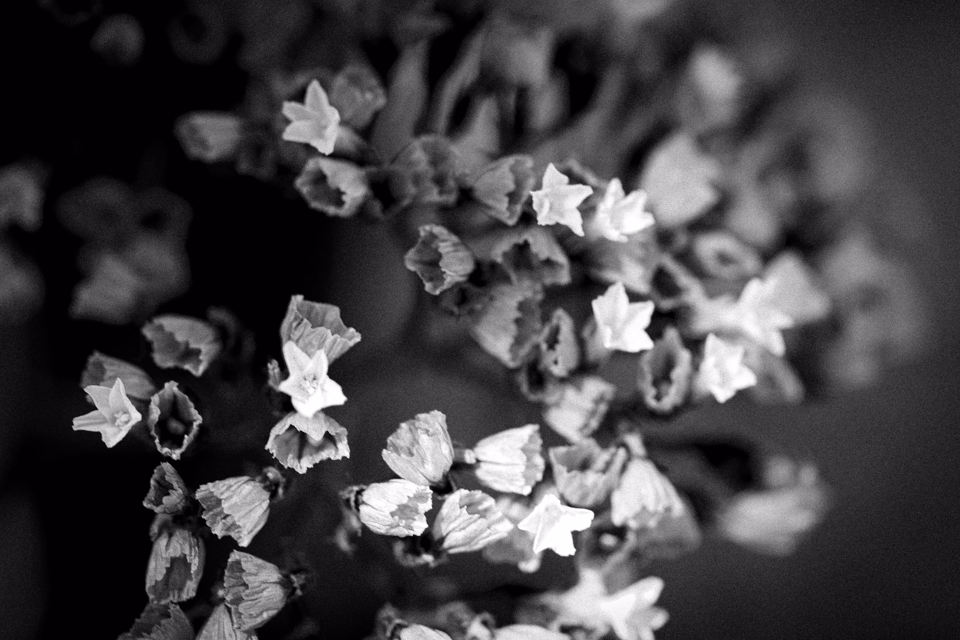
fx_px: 1867
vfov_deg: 19.5
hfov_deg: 28.8
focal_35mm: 70
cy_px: 320
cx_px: 480
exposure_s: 1/80
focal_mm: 70
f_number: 5.6
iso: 250
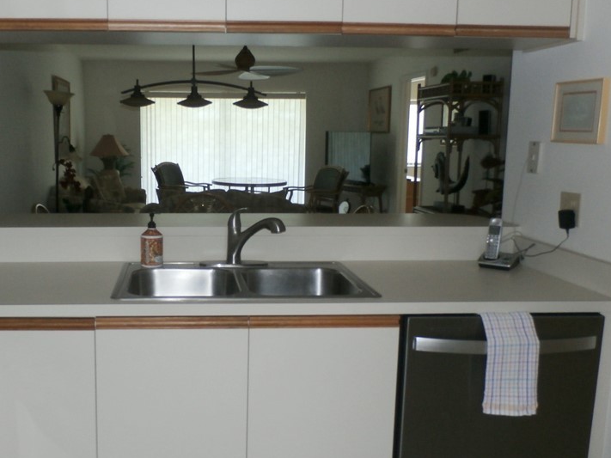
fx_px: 635
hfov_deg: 50.5
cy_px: 221
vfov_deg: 39.6
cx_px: 206
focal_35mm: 36
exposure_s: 1/30
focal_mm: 4.5
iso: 200
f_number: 3
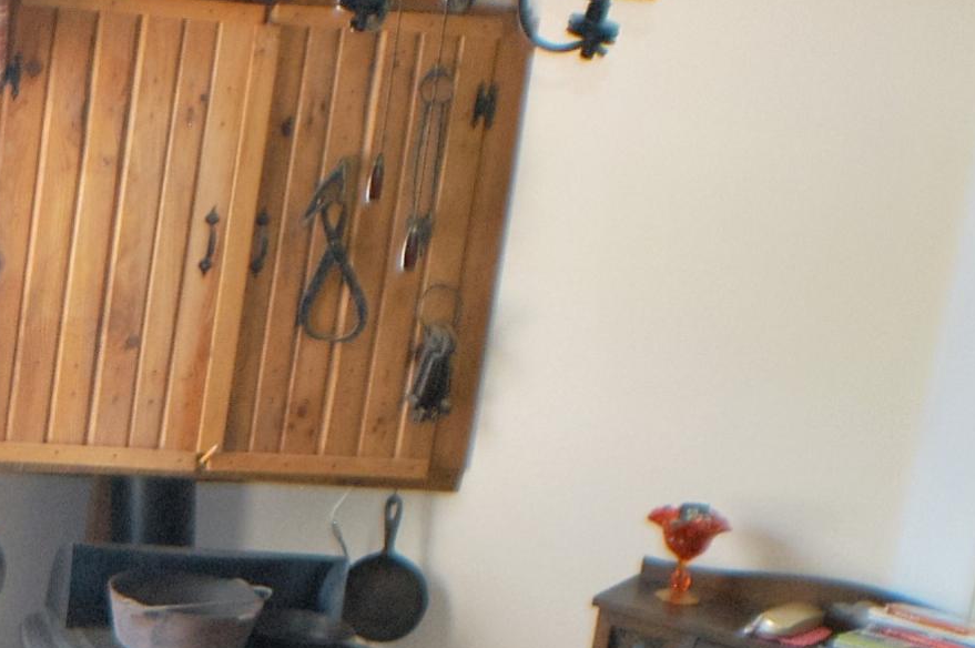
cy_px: 1094
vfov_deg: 8.4
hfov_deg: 12.5
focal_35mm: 159
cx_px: -354
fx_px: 4293
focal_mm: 31
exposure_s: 1/100
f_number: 4.5
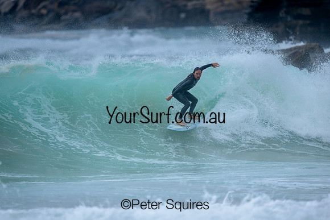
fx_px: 7335
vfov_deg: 1.7
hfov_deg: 2.6
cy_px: 110
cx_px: 165
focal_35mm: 800
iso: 250
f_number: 6.3
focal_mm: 800
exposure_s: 1/2000
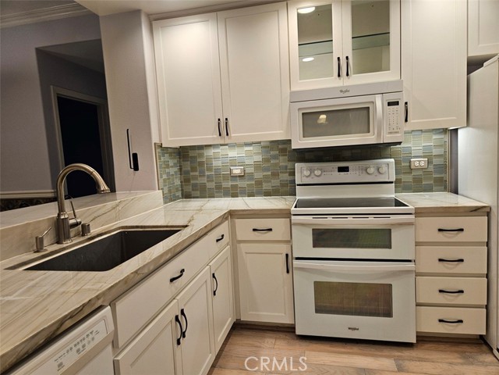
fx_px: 332
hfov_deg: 73.9
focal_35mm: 23
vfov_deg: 58.9
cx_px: 250
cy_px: 188
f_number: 1.8
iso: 125
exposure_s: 1/120
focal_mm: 5.4
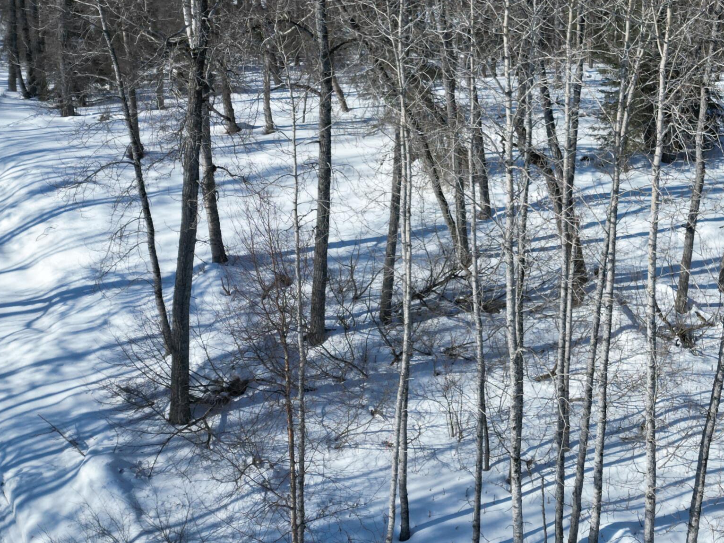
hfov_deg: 39.4
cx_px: 539
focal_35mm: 47
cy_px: 126
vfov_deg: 30.3
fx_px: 983
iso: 120
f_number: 1.7
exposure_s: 1/4000
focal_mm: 6.72
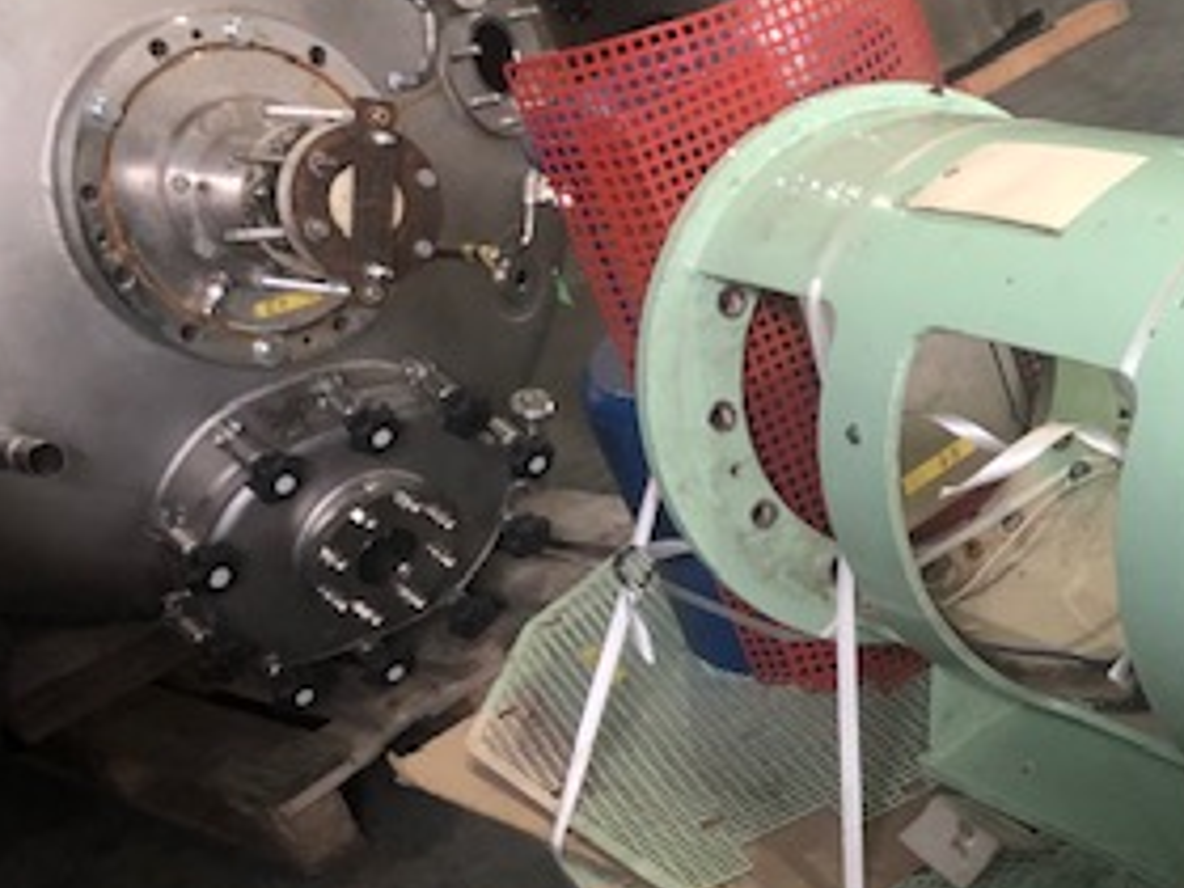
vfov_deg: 22.5
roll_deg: +18.5
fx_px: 2189
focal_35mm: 64
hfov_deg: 27.6
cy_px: 748
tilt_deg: -30.5
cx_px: 1311
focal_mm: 3.99
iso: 40
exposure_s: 1/20
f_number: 1.8
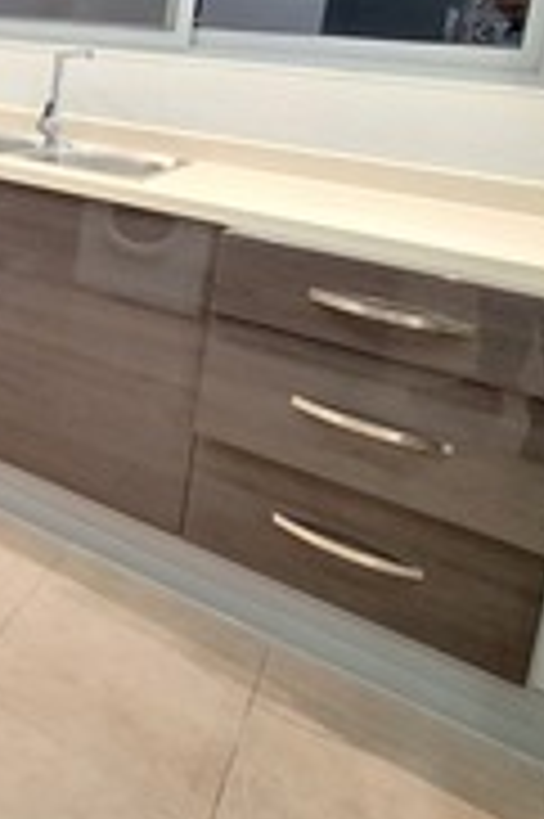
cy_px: 119
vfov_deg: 50.9
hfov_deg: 29.6
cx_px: -196
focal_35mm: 34
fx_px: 772
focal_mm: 1.74
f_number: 2.2
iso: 320
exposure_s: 1/25
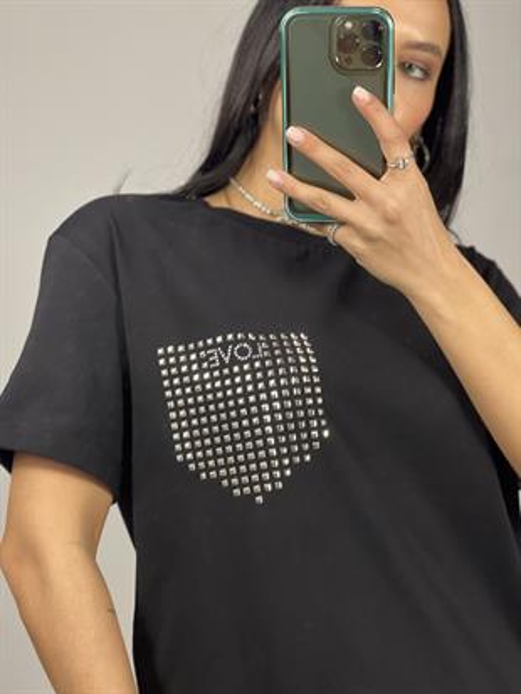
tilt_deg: -24.5
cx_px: 260
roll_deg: +2.7
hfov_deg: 19.1
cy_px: 347
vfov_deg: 25.3
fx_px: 1544
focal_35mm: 77
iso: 125
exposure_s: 1/33
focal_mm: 9
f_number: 2.8
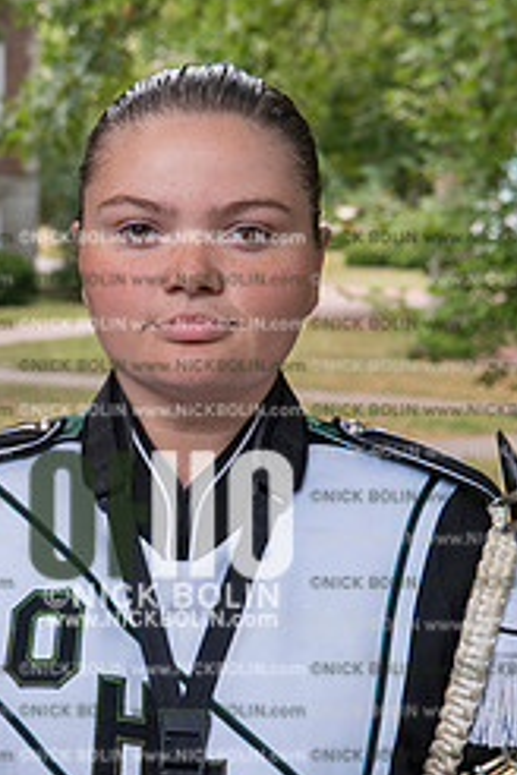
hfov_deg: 10.7
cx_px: 161
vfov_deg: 16.0
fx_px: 2757
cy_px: 539
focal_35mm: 128
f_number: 8
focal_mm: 70
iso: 500
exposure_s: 1/100
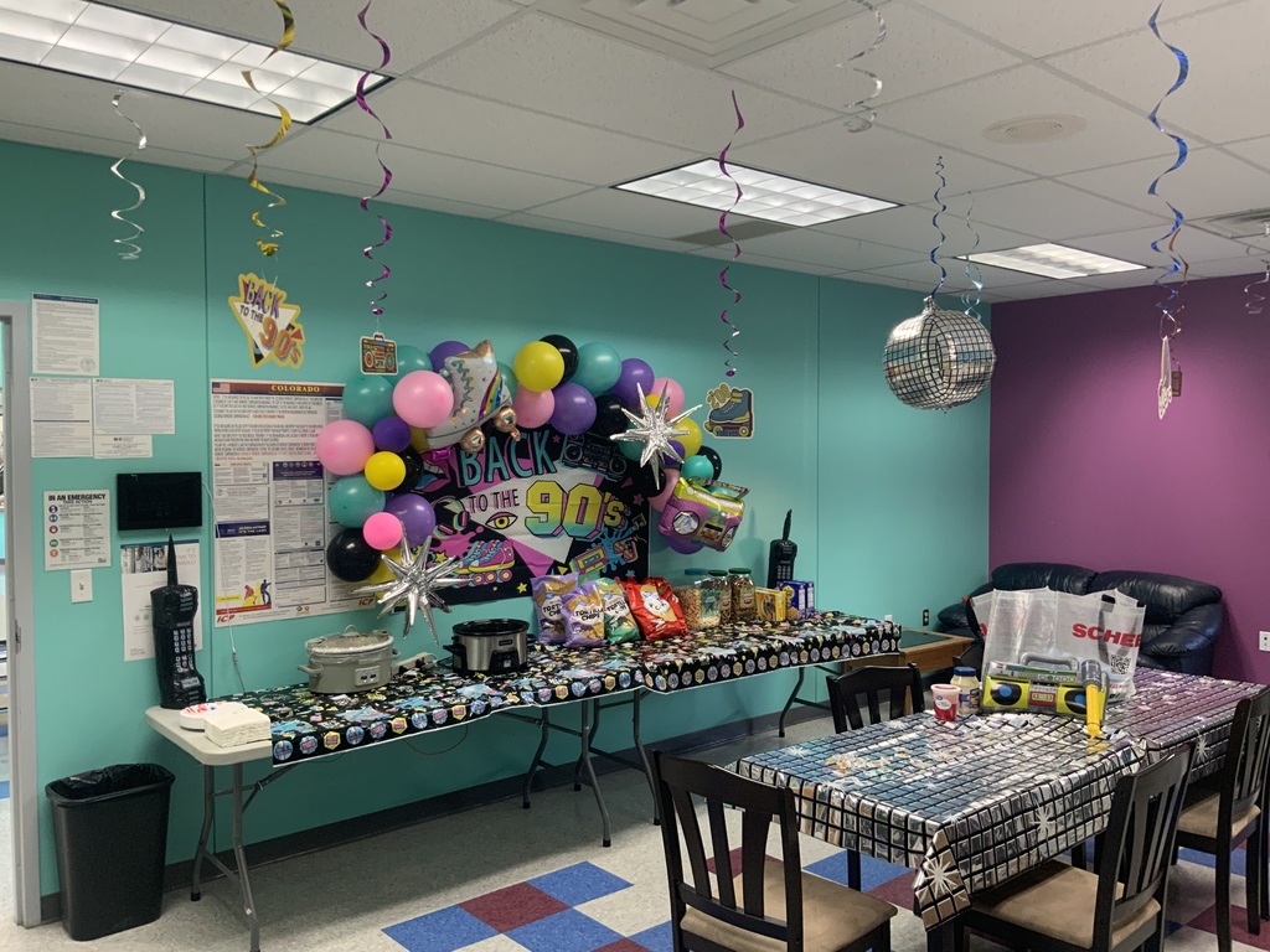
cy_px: 476
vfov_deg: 48.2
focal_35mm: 29
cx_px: 635
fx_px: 1064
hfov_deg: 61.7
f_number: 1.8
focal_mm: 3
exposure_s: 1/60
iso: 100
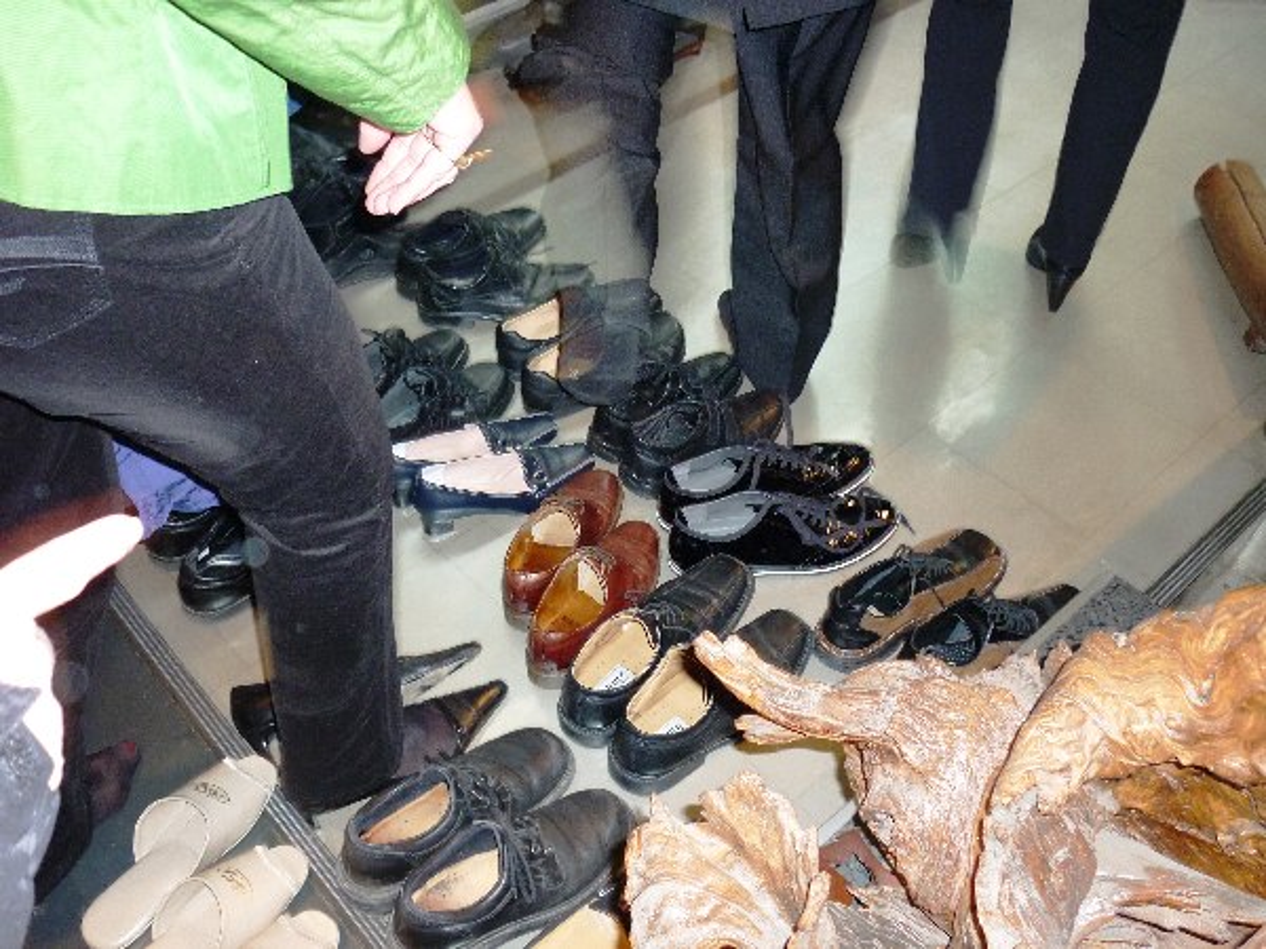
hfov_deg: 55.4
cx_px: 633
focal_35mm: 33
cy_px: 474
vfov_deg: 42.9
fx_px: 1207
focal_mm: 5.5
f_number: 2.8
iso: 200
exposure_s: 1/8
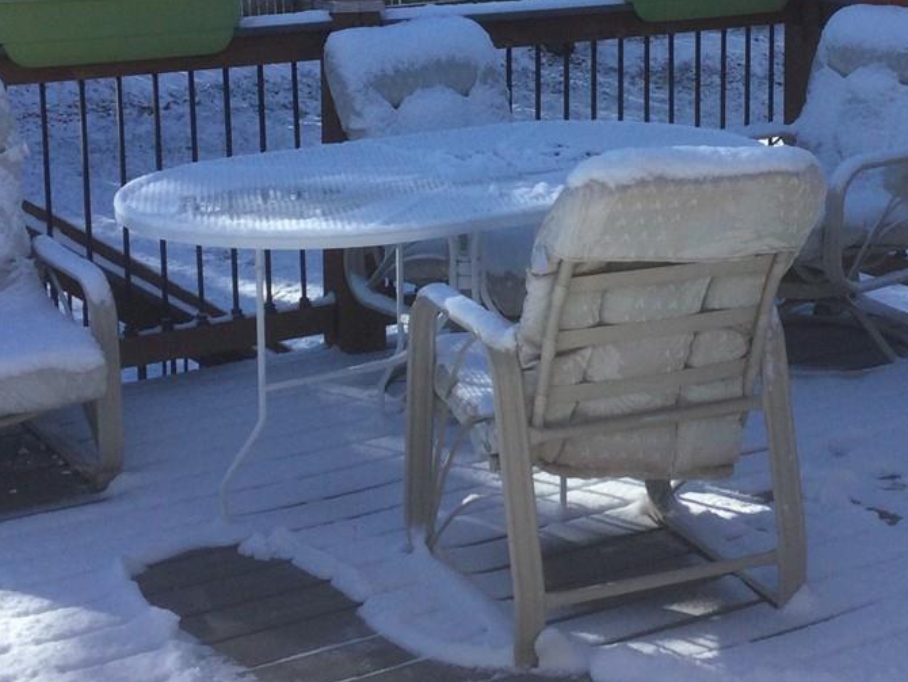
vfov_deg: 19.7
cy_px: 114
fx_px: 1942
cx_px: 602
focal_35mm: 74
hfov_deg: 26.2
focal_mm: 3.3
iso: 25
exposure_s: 1/1031
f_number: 2.4
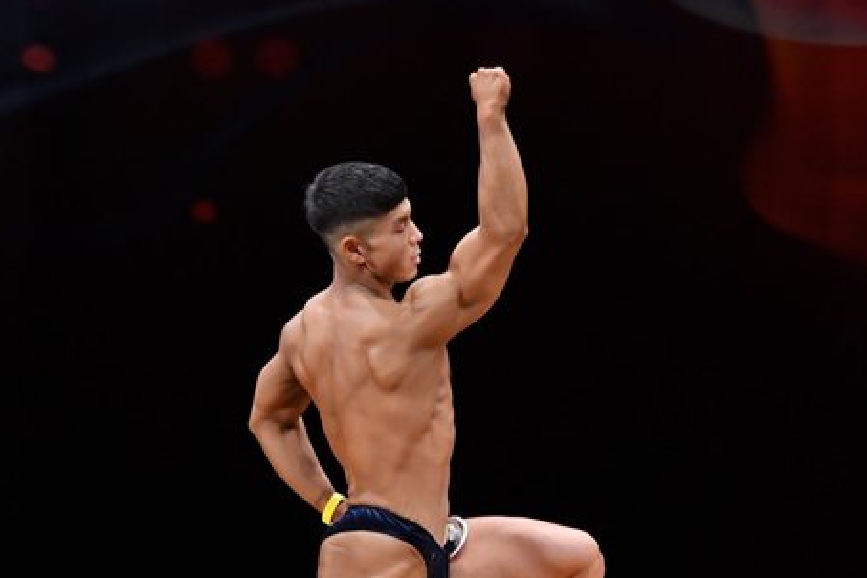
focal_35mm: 436
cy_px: 411
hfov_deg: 4.7
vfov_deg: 3.2
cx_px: 470
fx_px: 10500
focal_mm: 170
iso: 3200
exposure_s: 1/400
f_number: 5.6
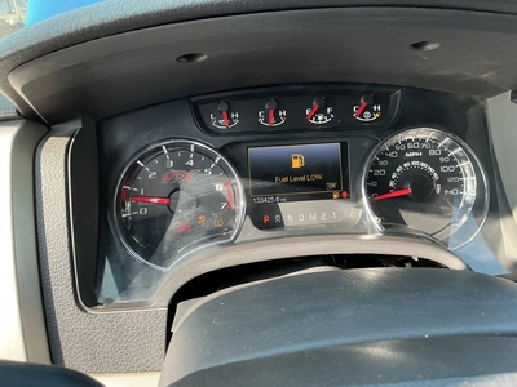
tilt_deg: -25.7
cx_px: 258
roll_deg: +2.6
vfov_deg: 49.7
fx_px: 418
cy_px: 194
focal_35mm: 28
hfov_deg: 63.4
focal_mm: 3
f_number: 1.8
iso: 50
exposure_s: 1/122
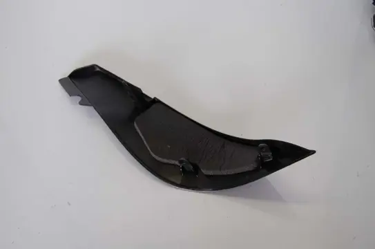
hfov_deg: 42.4
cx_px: 188
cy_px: 124
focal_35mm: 46
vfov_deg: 28.8
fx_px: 484
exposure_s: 1/125
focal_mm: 31
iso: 360
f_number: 5.6
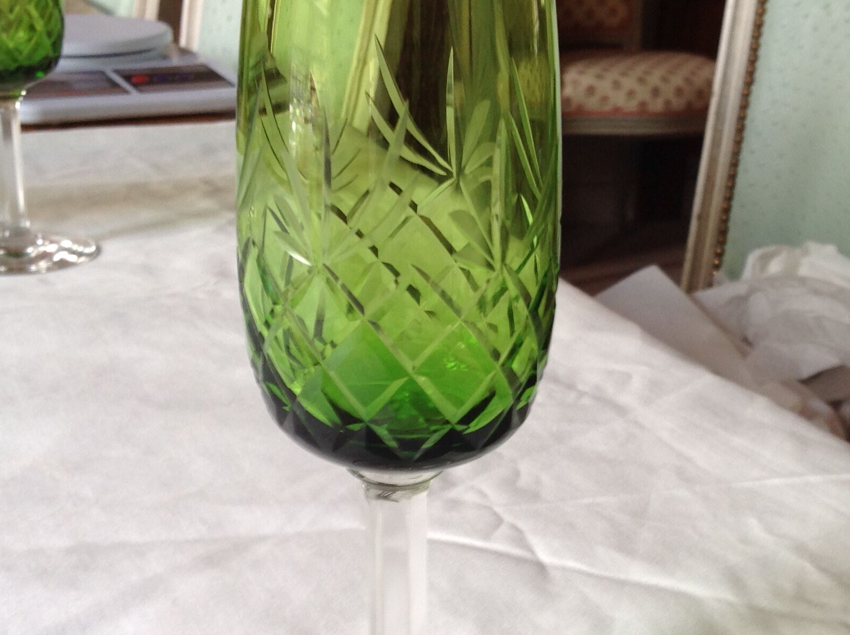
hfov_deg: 33.7
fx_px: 1398
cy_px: 430
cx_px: 507
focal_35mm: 57
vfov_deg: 25.4
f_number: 2.4
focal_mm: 4.28
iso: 50
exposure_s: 1/17
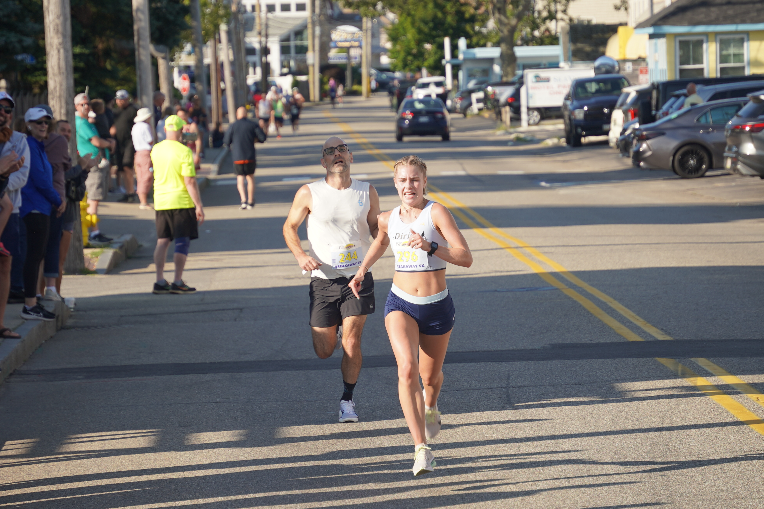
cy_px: 254
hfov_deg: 9.4
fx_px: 4669
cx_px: 382
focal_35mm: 220
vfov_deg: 6.2
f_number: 6.3
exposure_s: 1/320
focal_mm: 147
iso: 100
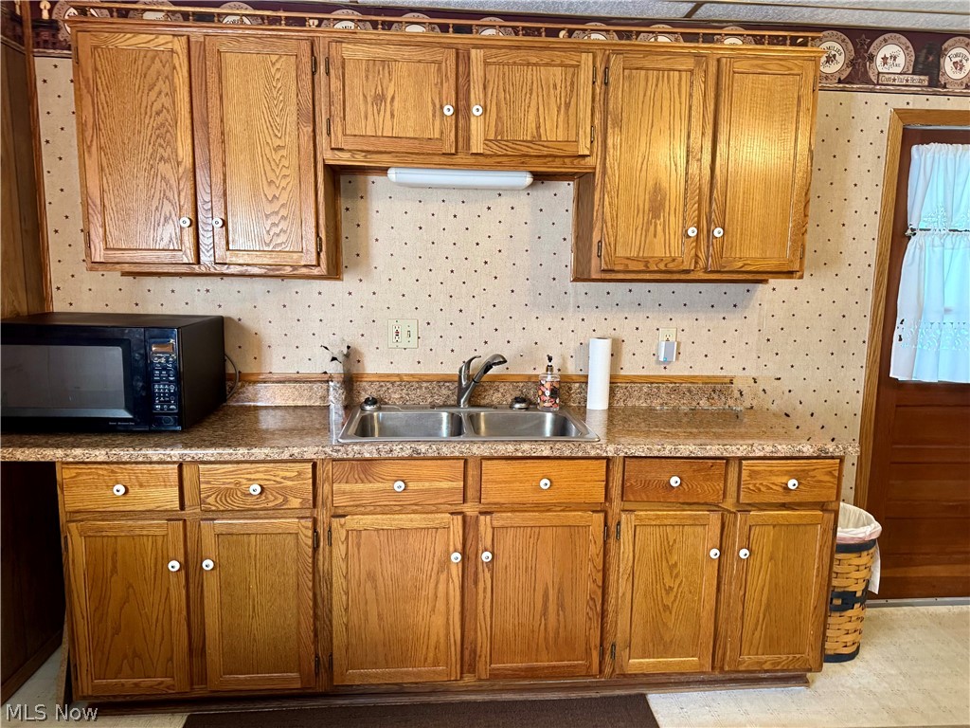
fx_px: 673
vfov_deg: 56.8
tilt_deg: -9.0
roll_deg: -0.7
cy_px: 364
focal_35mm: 24
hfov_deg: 71.6
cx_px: 485
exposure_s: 1/60
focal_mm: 6.76
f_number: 1.78
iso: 320
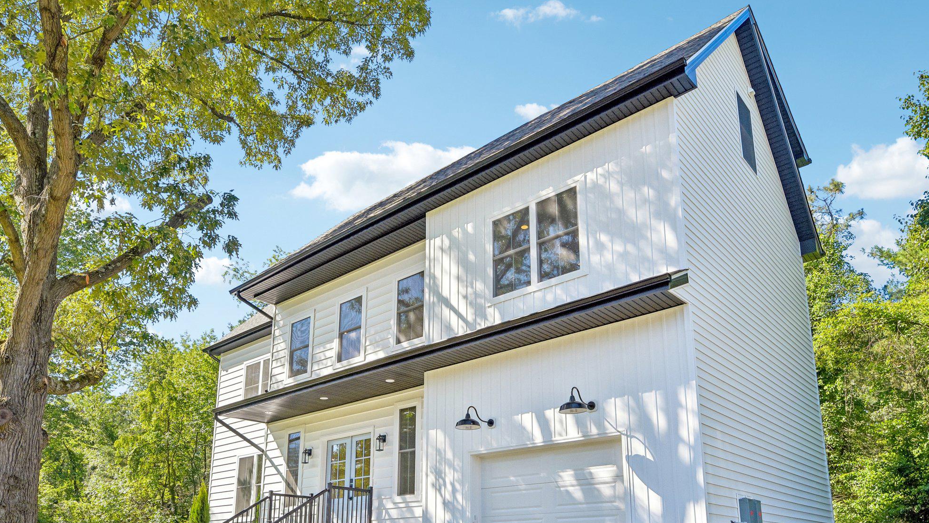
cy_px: 322
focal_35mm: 24
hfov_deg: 76.3
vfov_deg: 47.3
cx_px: 471
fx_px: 591
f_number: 8
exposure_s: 1/1250
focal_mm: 22
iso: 400
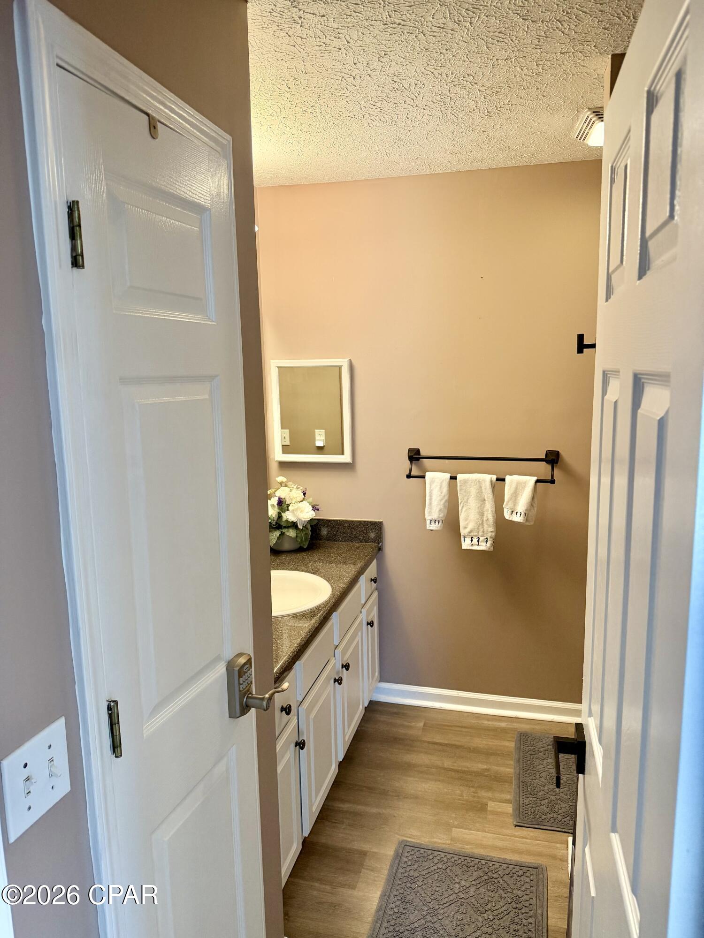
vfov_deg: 71.6
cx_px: 352
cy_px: 469
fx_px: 651
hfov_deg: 56.8
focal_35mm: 24
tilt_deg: -9.0
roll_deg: +0.8
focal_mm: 6.76
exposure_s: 1/120
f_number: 1.78
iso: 320
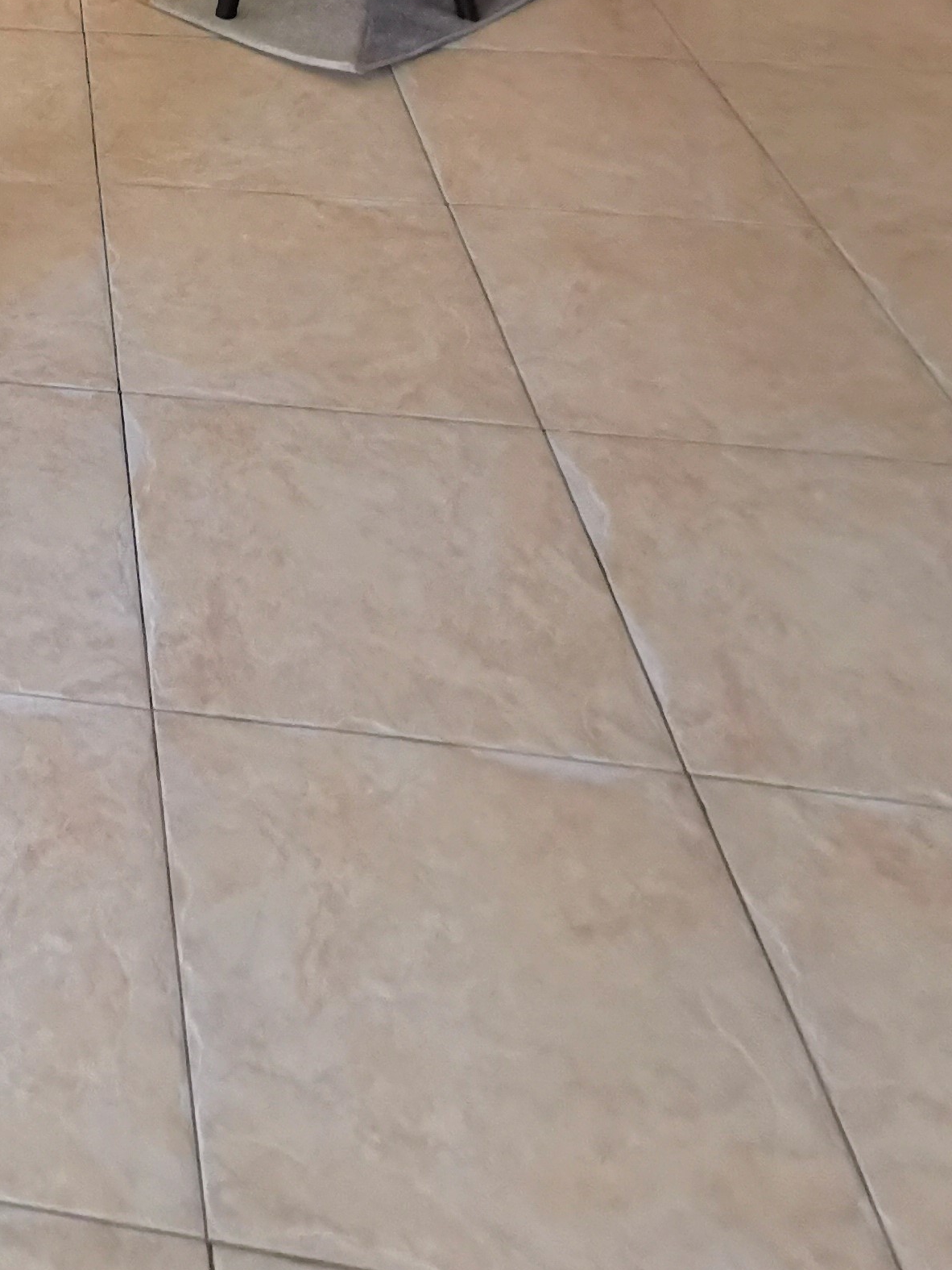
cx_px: -401
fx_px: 1906
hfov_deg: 23.5
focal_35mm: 52
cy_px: -488
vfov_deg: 28.3
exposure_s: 1/50
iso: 160
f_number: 2.2
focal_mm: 2.35
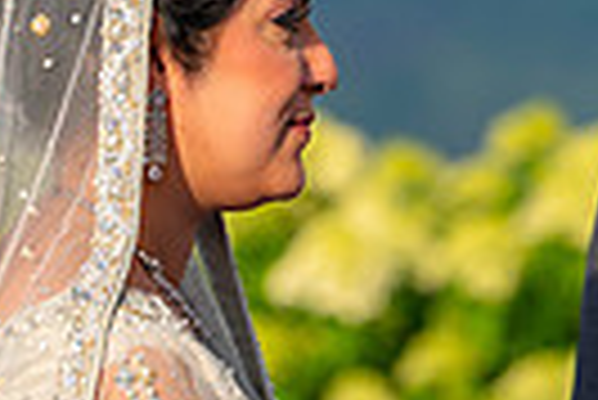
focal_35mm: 890
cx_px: 758
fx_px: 14800
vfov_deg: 1.5
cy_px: 169
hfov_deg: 2.3
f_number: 4.5
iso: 160
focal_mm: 190
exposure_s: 1/1000
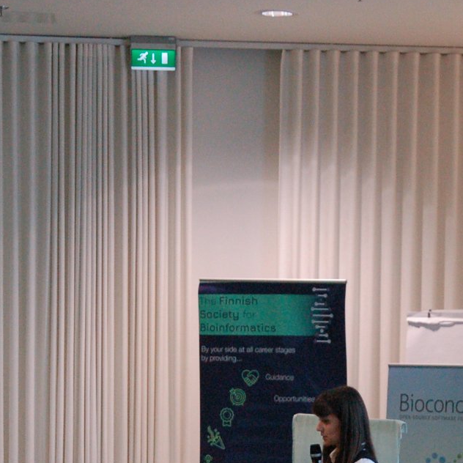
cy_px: 455
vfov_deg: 12.6
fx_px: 2073
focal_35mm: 137
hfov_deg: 12.7
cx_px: 356
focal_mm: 34
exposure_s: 1/125
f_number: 4
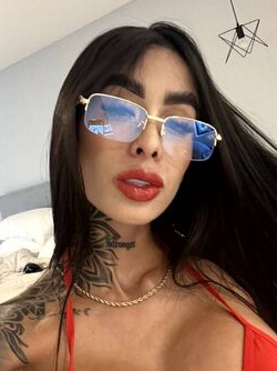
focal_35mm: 42
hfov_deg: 34.2
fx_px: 449
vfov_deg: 44.8
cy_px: 198
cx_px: 163
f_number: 2.2
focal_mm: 2.71
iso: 500
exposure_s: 1/30
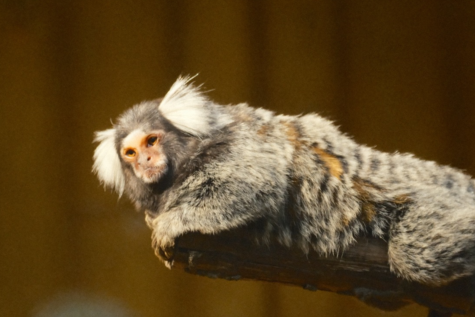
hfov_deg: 3.9
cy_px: 144
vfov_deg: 2.6
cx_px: 202
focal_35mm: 524
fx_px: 6914
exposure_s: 1/200
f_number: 5.6
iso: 8000
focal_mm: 300
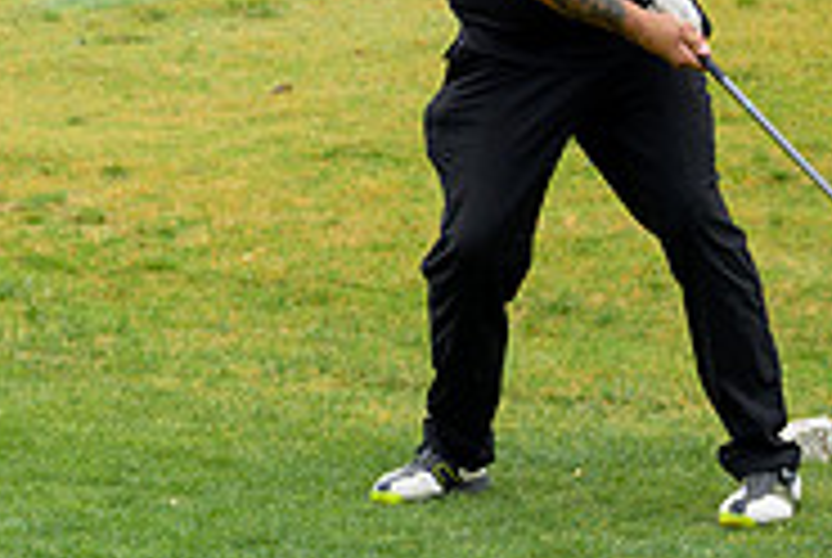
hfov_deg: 10.6
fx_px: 4421
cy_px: -92
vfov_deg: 7.2
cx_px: -31
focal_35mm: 191
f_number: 4
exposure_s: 1/2500
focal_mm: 61
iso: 800
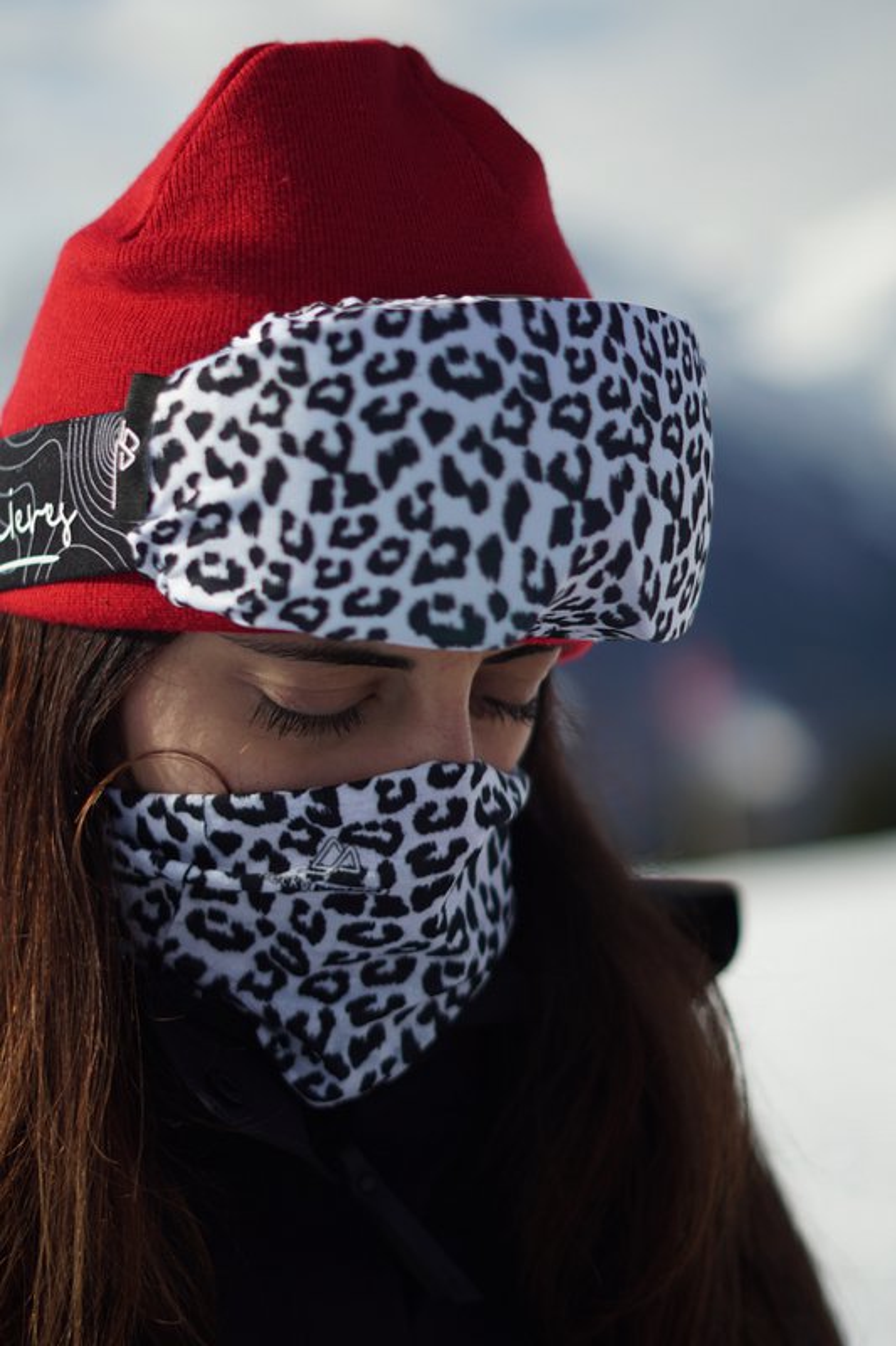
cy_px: 673
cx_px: 448
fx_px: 2801
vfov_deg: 27.0
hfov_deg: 18.2
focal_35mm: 75
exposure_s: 1/1600
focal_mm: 50
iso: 100
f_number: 1.8
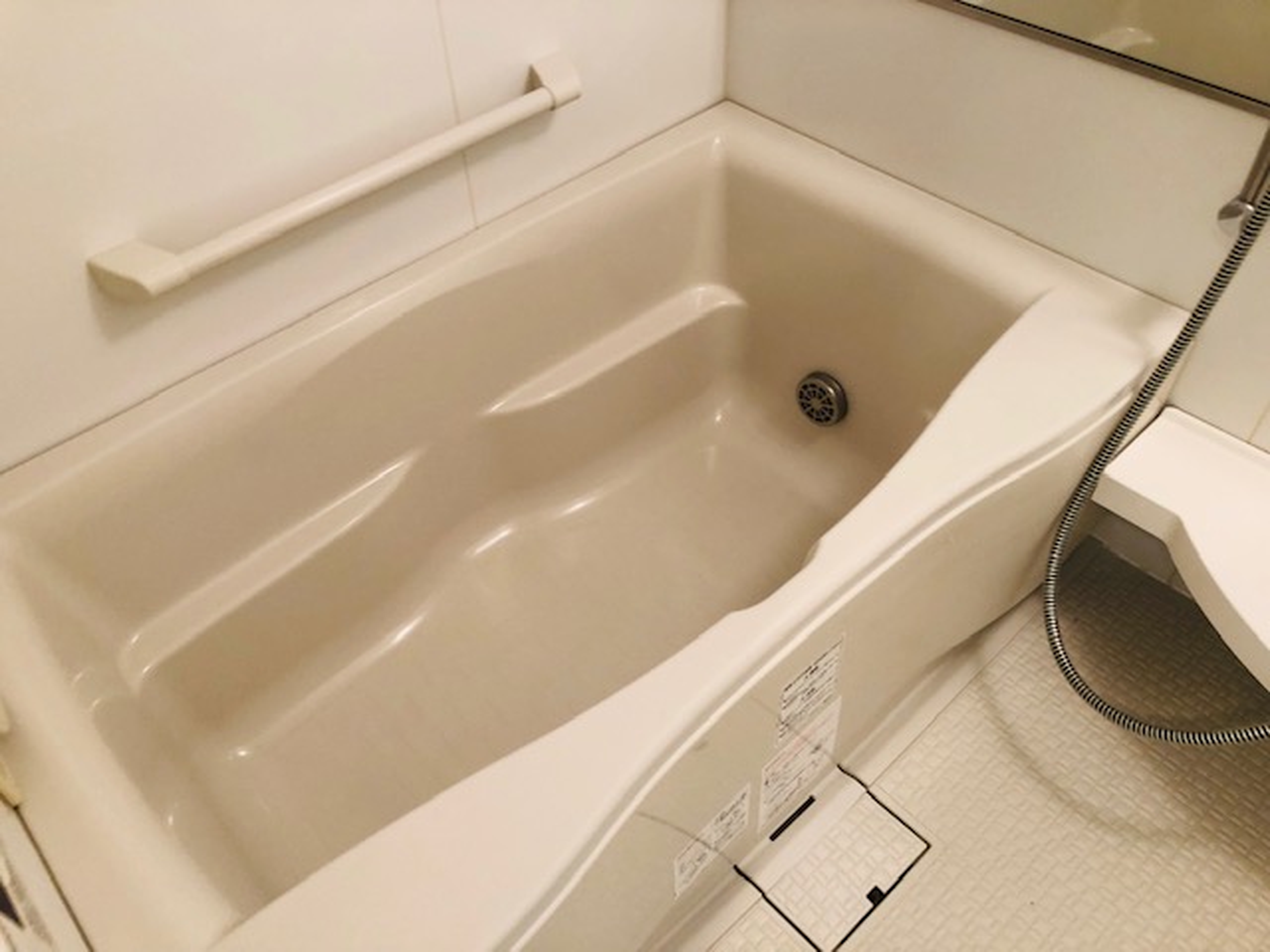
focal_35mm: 28
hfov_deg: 63.4
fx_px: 1027
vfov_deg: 49.7
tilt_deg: -46.9
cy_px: 476
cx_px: 635
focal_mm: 3.99
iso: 40
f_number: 1.8
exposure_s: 1/17
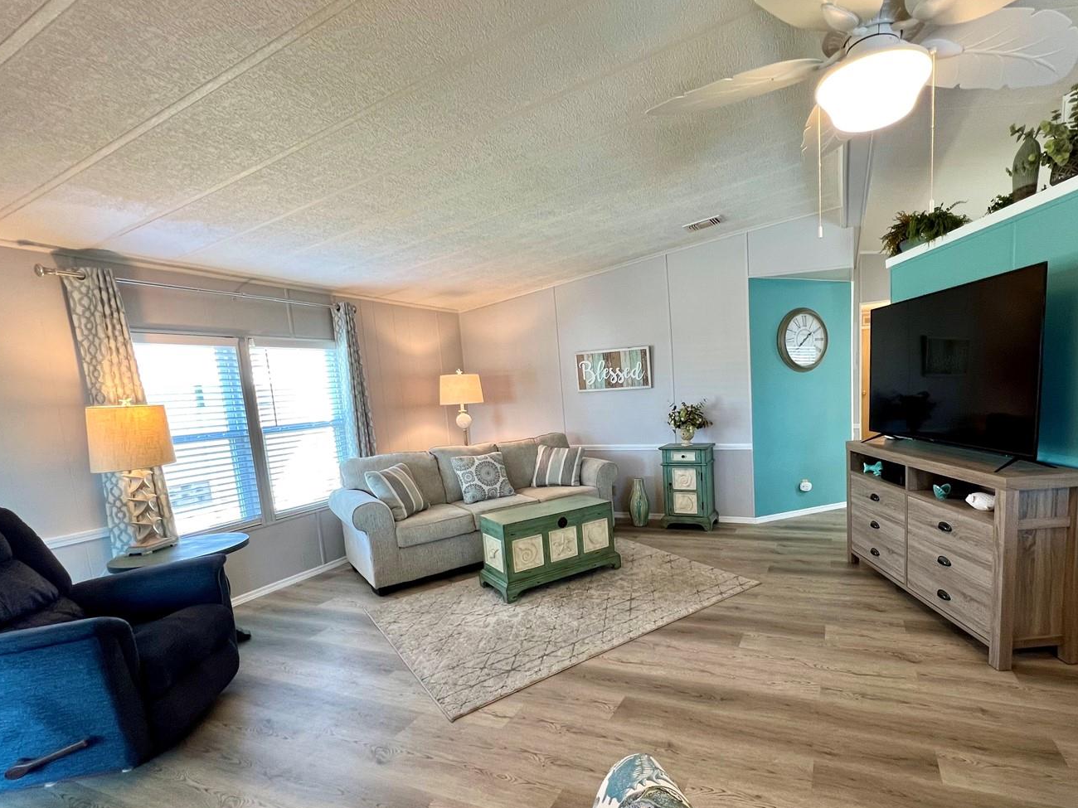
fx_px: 498
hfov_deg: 93.4
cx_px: 641
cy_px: 455
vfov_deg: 77.8
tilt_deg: -8.6
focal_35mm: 16
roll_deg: +3.8
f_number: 1.8
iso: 125
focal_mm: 1.57
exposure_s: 1/60
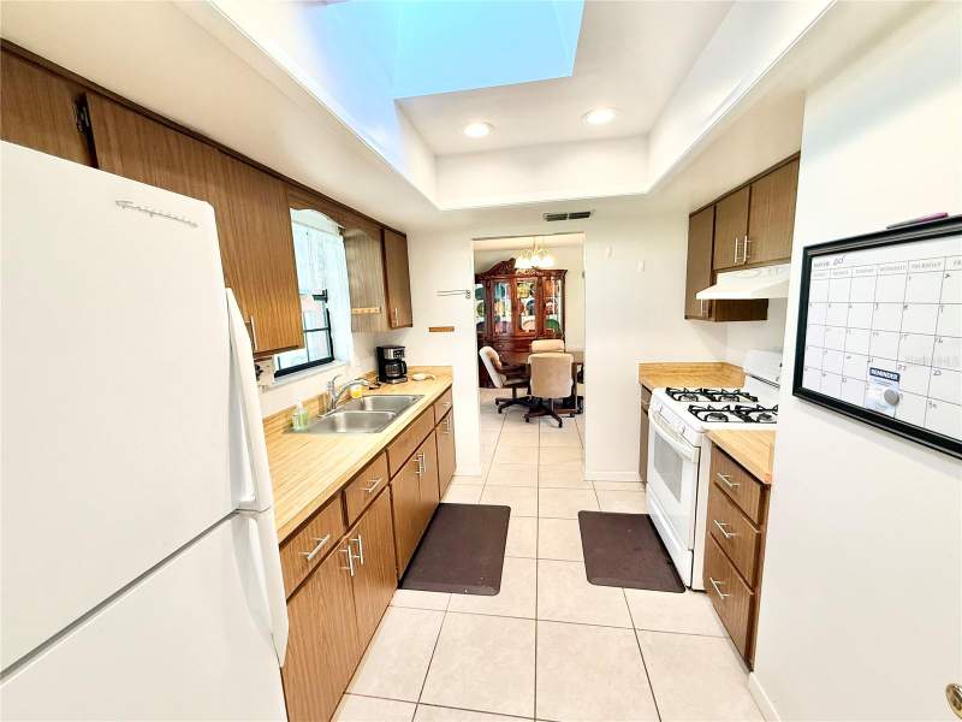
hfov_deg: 102.1
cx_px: 481
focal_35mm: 14
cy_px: 361
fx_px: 389
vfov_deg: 85.7
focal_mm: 2.22
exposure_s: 1/120
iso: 320
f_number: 2.2
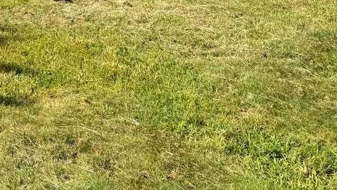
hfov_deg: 26.9
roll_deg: -2.1
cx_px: -7
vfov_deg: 14.9
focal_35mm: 74
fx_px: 661
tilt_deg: +0.5
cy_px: -113
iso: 80
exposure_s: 1/3953
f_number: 1.78
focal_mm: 6.76
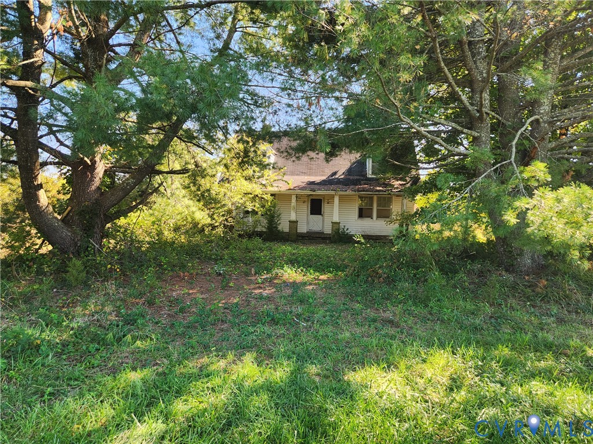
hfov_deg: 73.9
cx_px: 296
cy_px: 222
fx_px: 394
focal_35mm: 23
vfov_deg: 58.9
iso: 25
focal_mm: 5.4
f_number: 1.8
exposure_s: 1/180
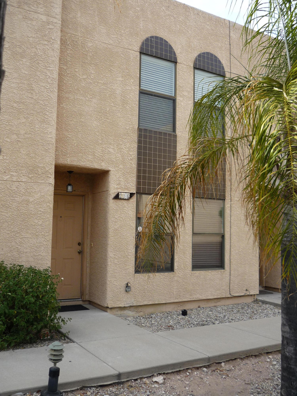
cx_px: 148
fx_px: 378
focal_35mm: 33
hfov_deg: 42.9
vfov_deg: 55.4
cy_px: 198
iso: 100
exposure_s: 1/500
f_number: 2.8
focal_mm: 5.5
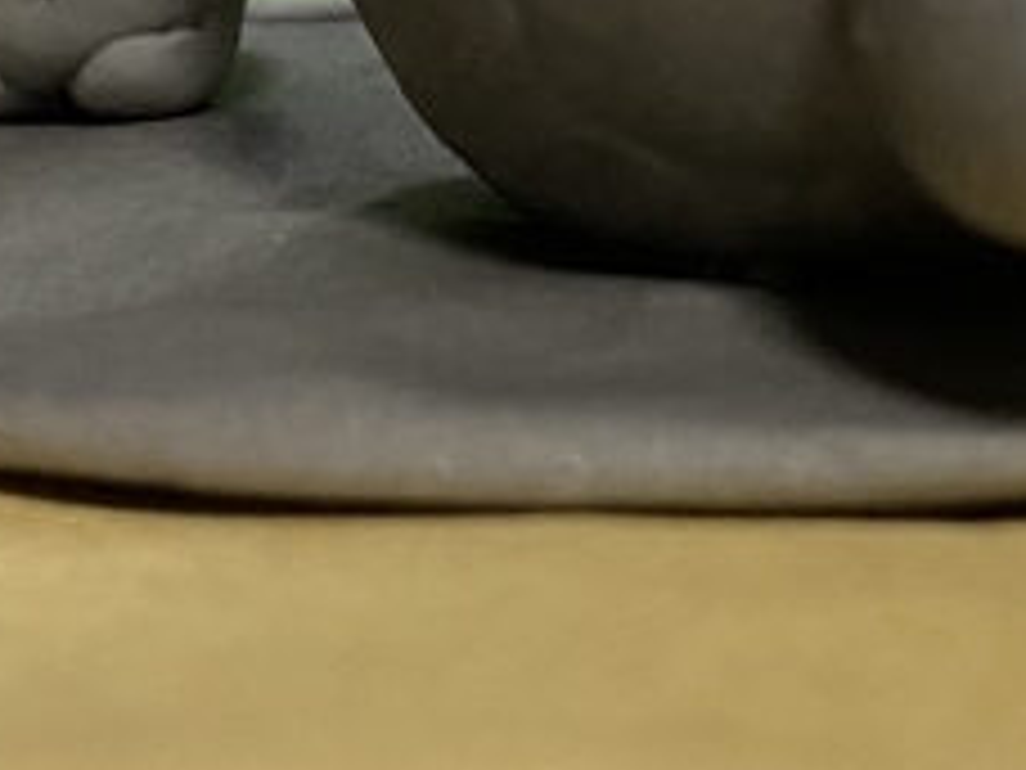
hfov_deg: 14.4
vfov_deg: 10.4
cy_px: -473
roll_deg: -0.1
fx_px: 4061
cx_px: 544
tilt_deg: -4.7
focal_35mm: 137
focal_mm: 4.25
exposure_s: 1/50
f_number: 1.8
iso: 250
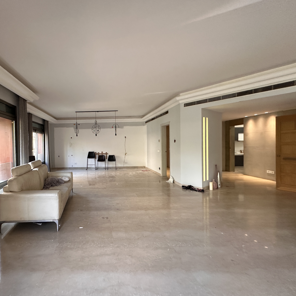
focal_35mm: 17
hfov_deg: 81.0
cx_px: 98
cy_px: 148
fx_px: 164
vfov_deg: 84.0
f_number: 2.2
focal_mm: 2.22
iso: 250
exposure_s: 1/99
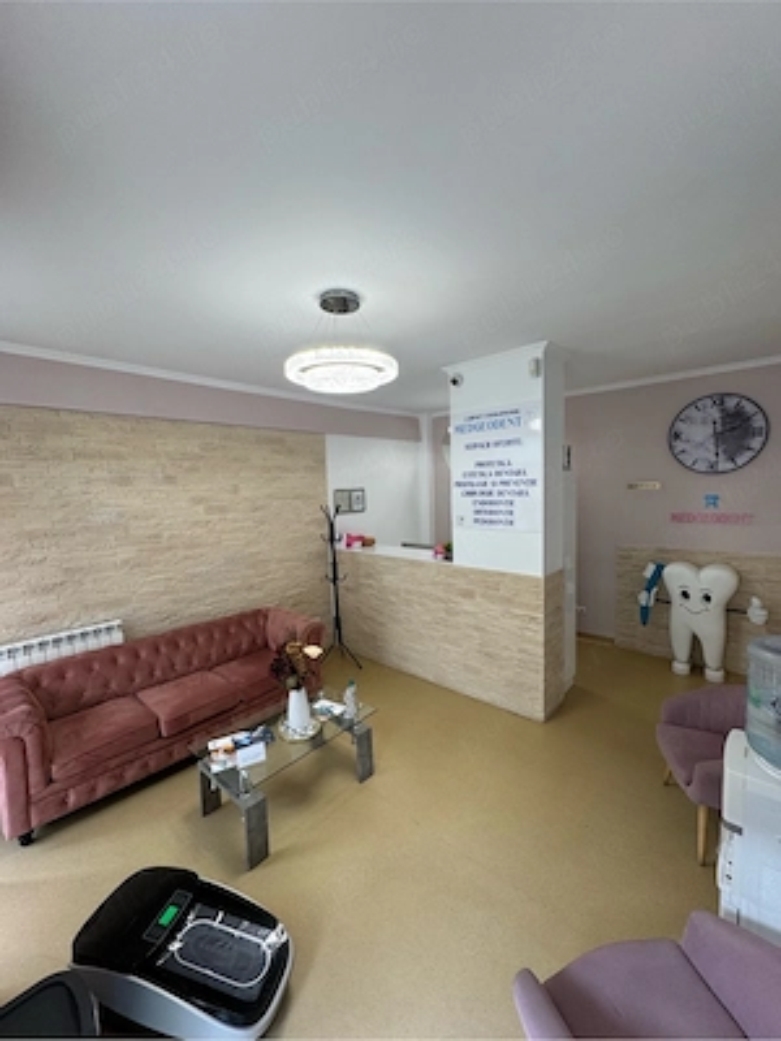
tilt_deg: -4.3
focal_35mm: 14
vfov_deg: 102.1
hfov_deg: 85.7
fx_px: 421
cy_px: 520
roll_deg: +1.1
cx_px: 390
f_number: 2.2
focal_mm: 2.22
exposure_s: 1/100
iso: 80
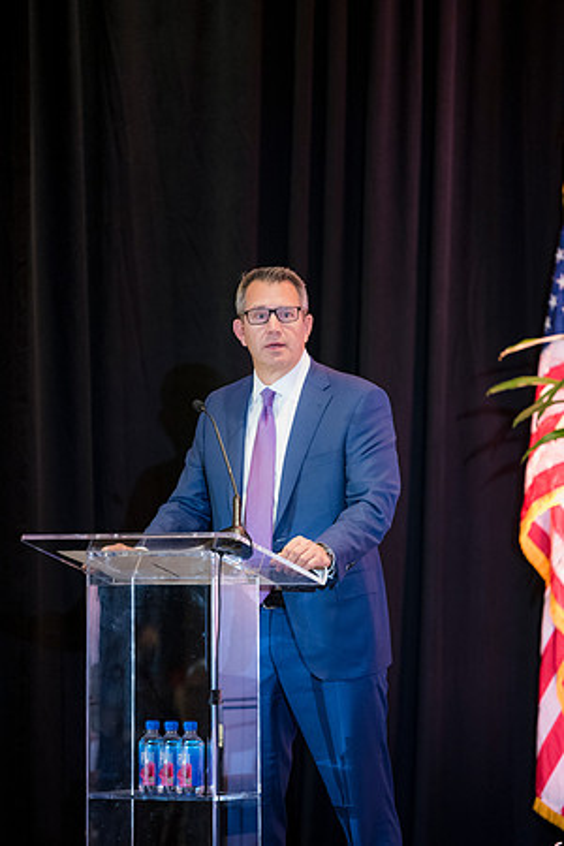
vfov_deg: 10.3
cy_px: 423
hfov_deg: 6.9
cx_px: 282
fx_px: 4700
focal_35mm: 200
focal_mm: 200
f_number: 2.8
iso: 5000
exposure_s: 1/160
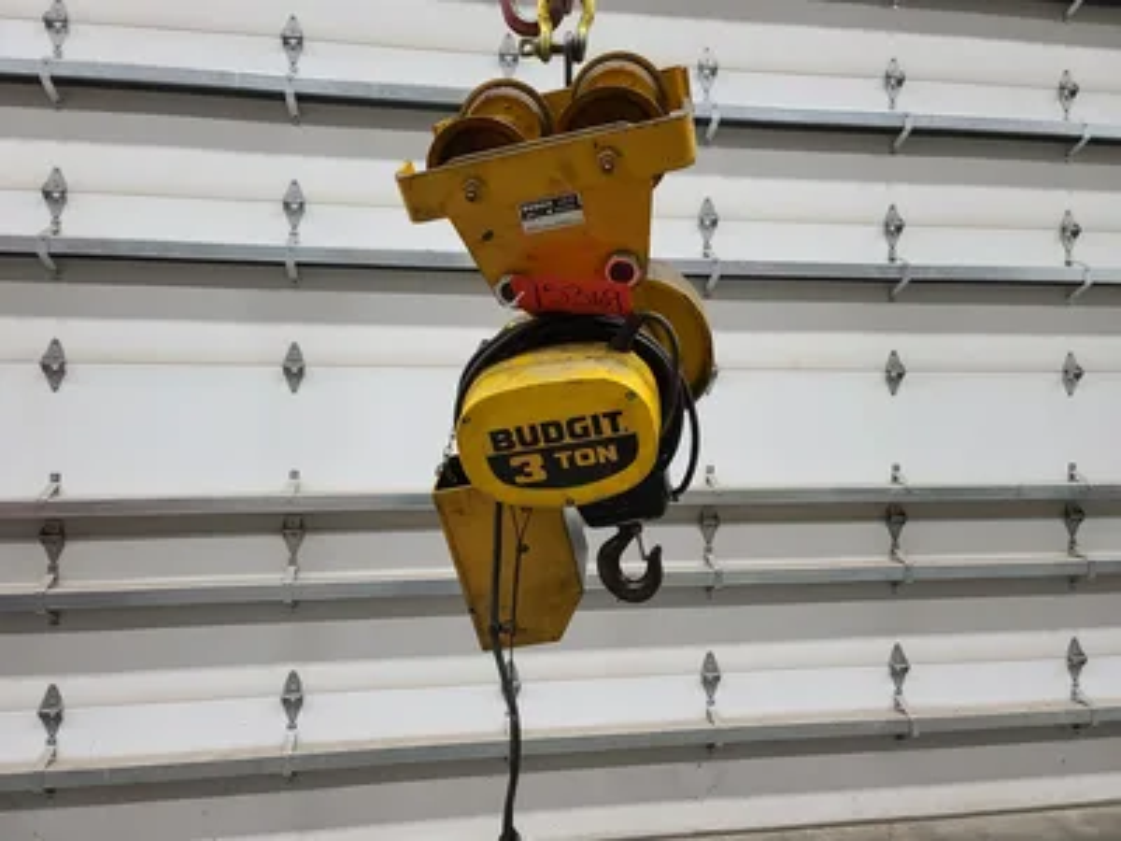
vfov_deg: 54.9
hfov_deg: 69.4
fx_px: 810
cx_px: 560
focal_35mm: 25
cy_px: 420
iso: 250
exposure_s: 1/40
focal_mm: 7
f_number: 1.8
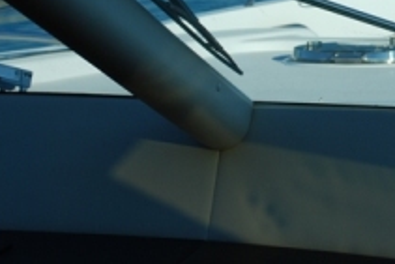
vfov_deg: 11.8
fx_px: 1263
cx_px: 376
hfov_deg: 17.4
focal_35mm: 115
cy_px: -8
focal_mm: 36
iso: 100
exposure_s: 1/200
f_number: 7.1
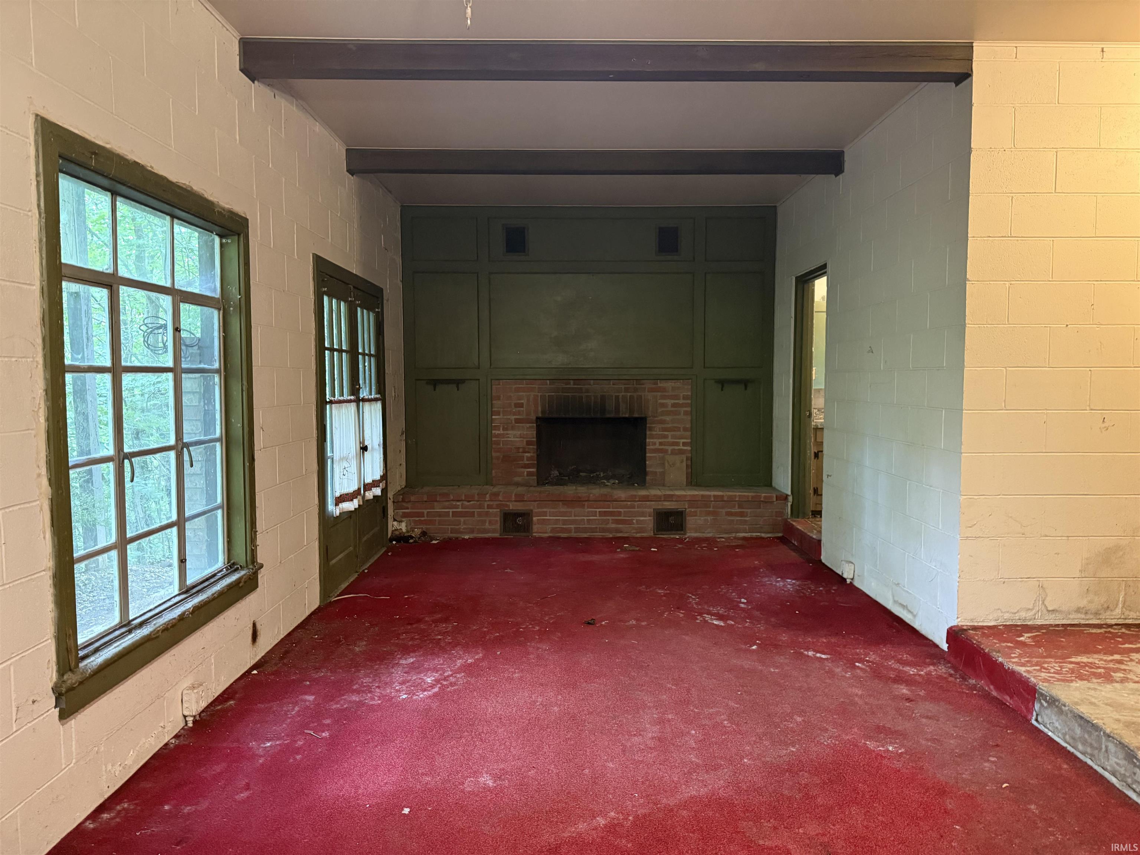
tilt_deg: -3.4
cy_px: 428
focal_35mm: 24
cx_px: 570
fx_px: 790
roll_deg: -0.7
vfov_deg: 56.8
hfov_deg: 71.6
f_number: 1.78
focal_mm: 6.76
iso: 800
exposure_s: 1/40
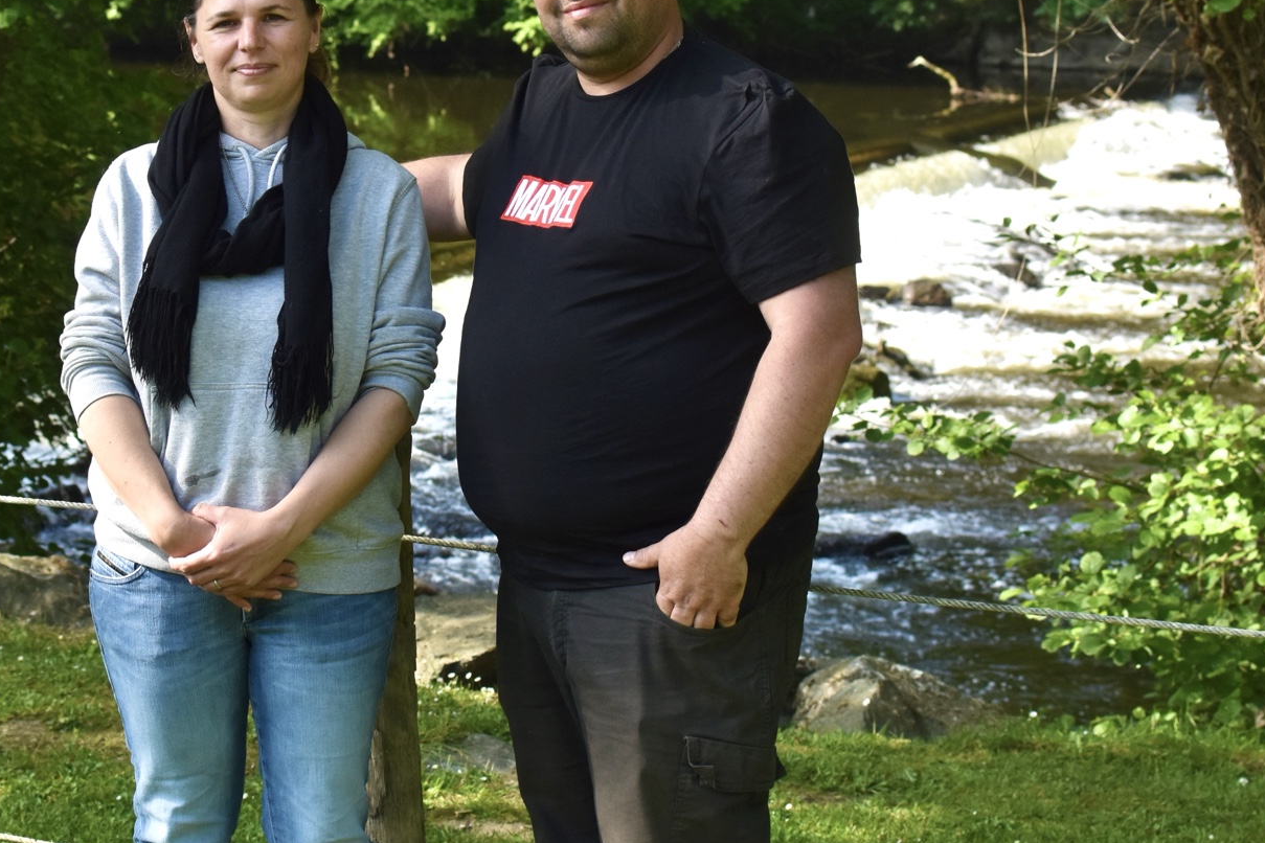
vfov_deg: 15.7
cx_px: 401
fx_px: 3051
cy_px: 255
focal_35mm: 87
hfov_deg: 23.3
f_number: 4.5
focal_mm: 35
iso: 400
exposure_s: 1/1000
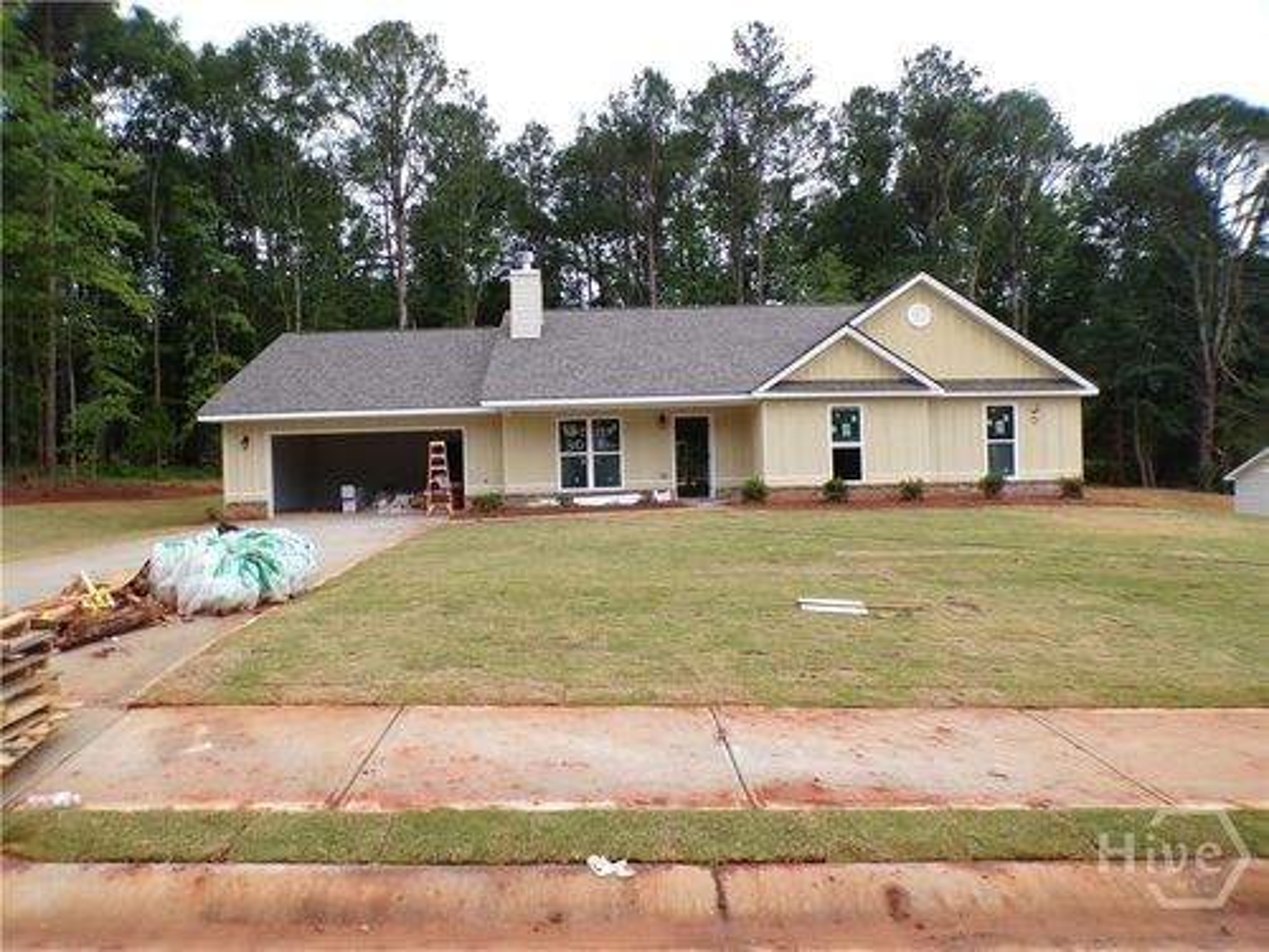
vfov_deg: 56.8
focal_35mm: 24
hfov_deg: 71.6
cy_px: 476
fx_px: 880
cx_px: 634
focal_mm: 4.3
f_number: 4.4
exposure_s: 1/350
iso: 100
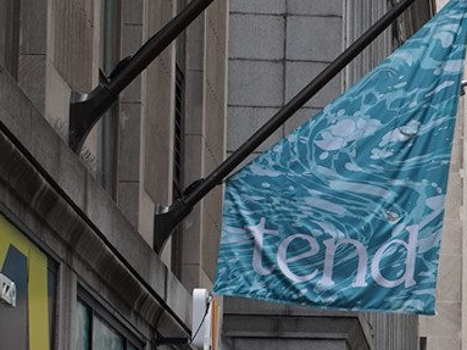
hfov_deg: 9.4
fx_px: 2711
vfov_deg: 7.4
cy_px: 226
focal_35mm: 201
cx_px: 804
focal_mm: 40
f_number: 6.3
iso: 400
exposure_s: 1/100
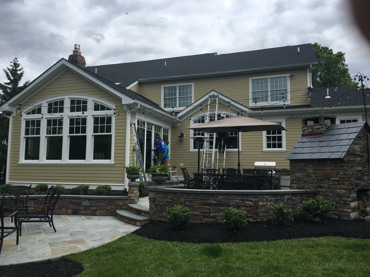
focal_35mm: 29
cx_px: 185
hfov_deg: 61.7
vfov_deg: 48.2
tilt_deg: +5.7
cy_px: 138
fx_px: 310
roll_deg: -0.9
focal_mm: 4.15
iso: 25
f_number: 2.2
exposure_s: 1/1508
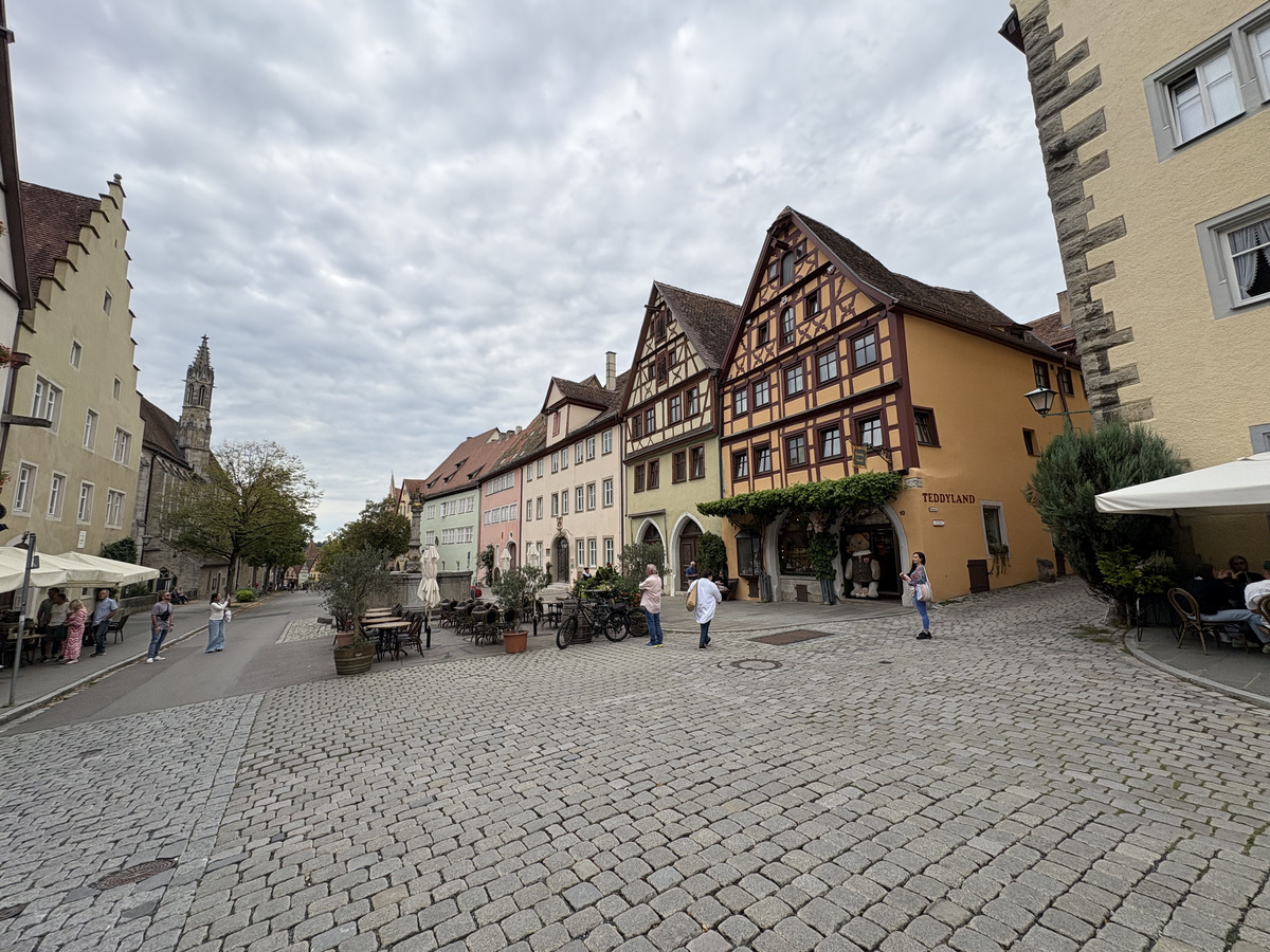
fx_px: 514
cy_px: 476
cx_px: 635
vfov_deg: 85.7
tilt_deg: +9.0
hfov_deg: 102.1
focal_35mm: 14
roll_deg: +1.2
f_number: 2.2
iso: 40
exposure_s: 1/1143
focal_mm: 2.22
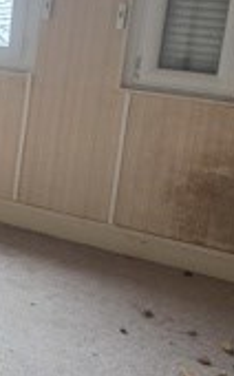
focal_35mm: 65
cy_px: 55
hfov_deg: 14.1
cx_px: -322
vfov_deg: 30.5
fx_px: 664
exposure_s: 1/50
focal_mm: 2.2
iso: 320
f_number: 2.2
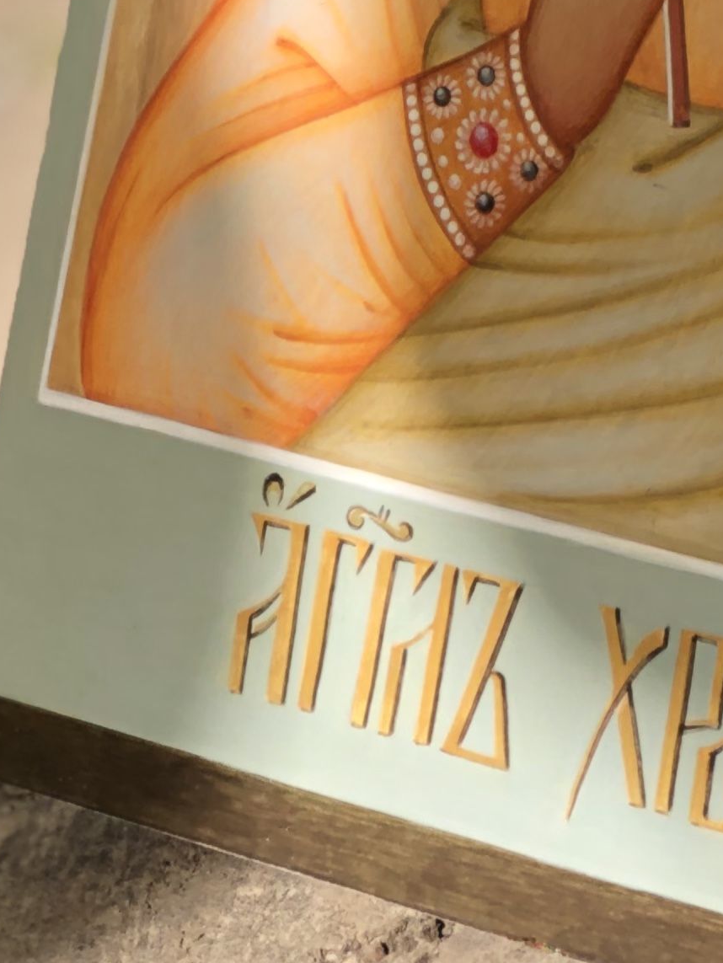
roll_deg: -0.8
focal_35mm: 201
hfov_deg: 7.3
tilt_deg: -13.2
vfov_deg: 9.6
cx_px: 928
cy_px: -452
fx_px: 5594
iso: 20
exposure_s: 1/264
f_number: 2.8
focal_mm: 6.6
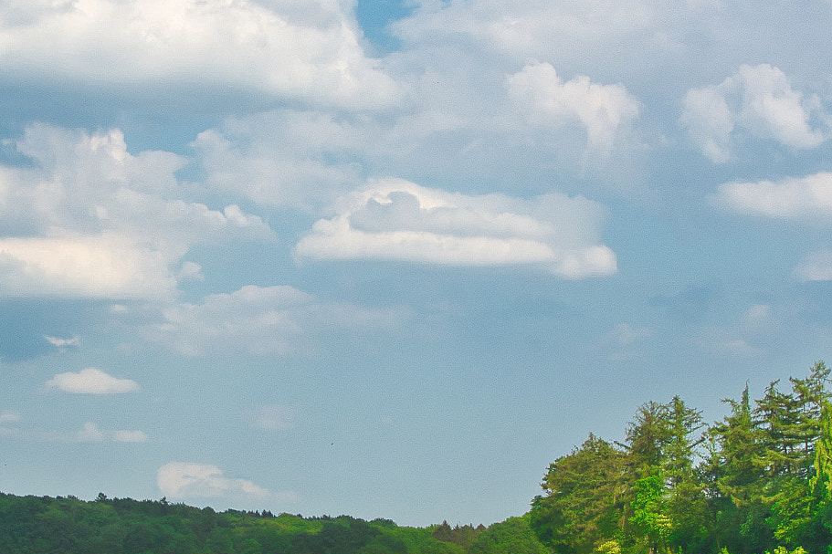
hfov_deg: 16.6
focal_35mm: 123
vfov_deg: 11.1
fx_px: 2842
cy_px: 324
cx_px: 278
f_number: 5.6
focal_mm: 25.7
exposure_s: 1/800
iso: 125
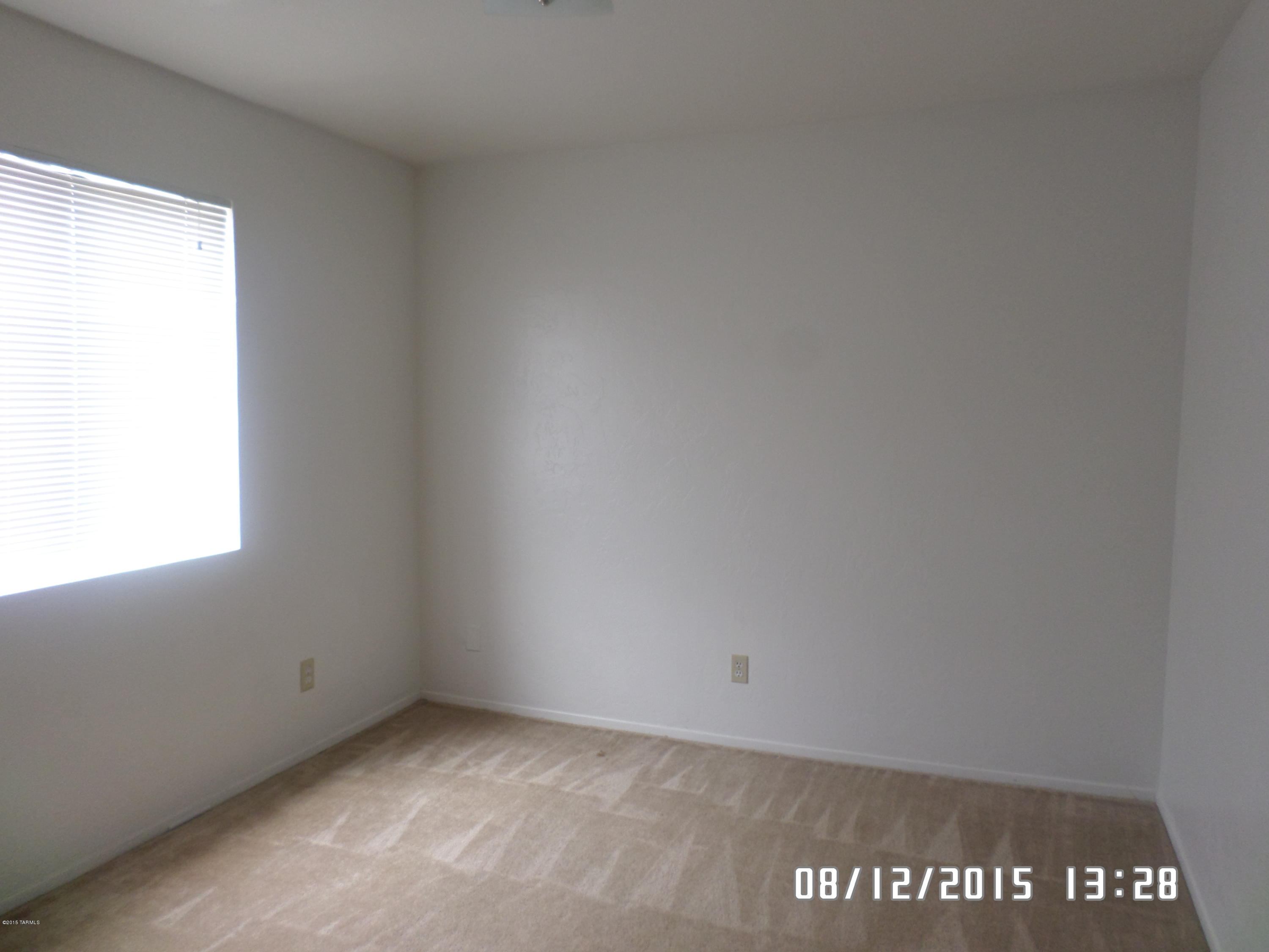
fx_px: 916
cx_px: 634
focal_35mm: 25
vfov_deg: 54.9
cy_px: 476
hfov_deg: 69.4
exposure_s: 1/30
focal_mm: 4.5
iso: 100
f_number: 2.5
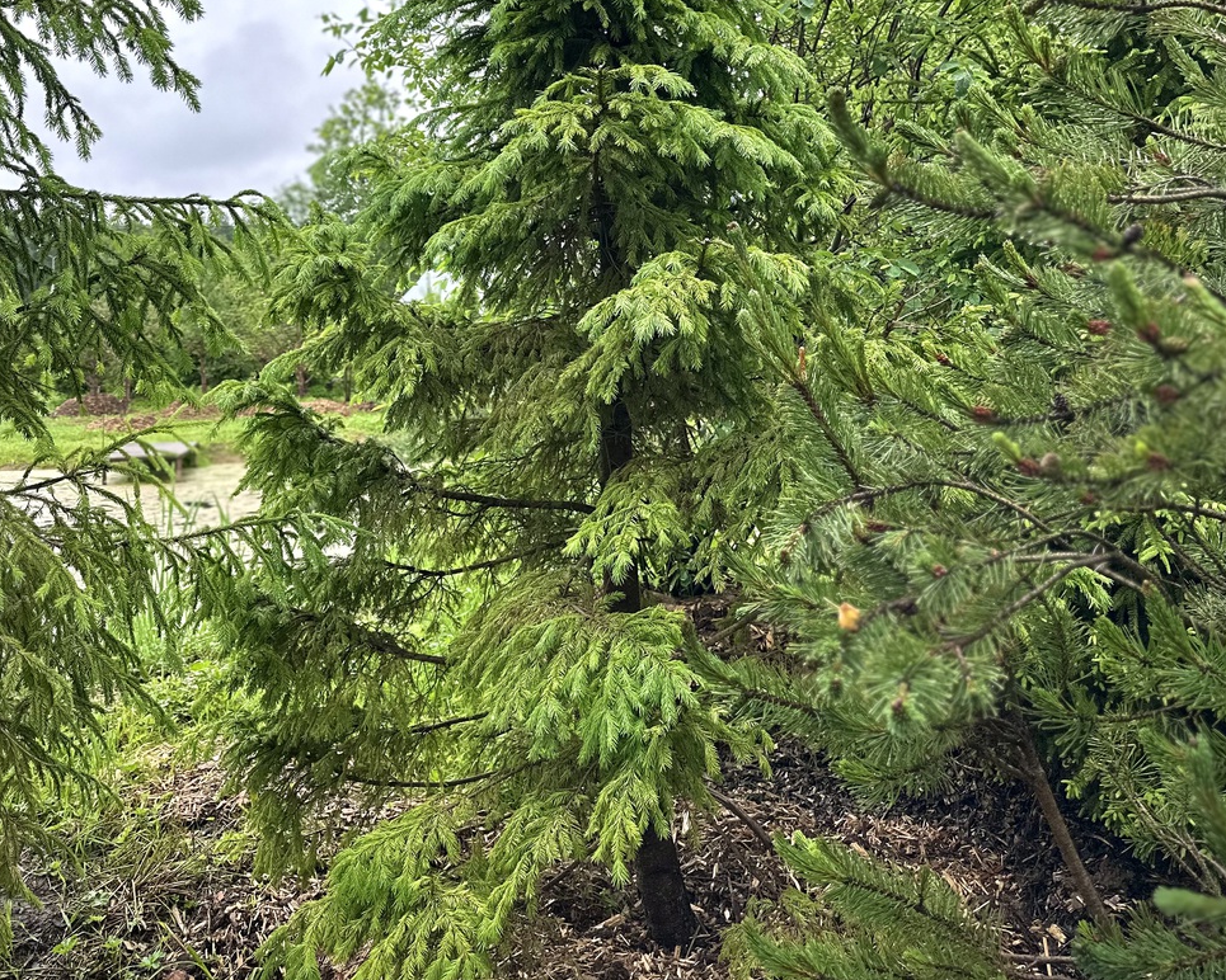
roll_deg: -0.4
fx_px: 1234
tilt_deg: +5.5
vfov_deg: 42.1
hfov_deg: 52.8
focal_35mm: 34
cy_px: 250
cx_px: 642
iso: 80
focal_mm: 6.86
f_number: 1.78
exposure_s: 1/611
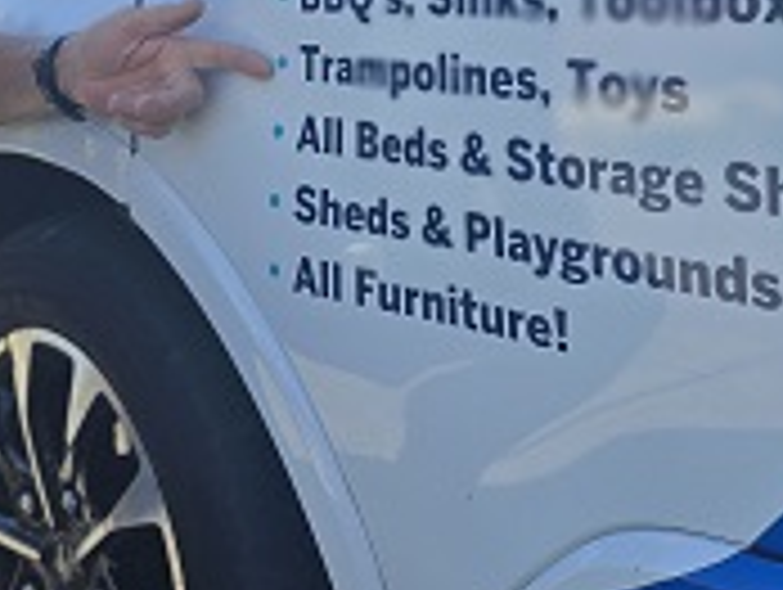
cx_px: 230
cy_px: 11
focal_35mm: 66
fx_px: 1495
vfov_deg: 21.6
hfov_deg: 29.0
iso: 12
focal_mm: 6.3
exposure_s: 1/408
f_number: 1.7
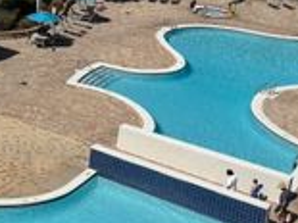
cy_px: 20
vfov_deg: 17.3
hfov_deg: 21.5
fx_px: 723
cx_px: -69
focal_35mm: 84
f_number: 1.6
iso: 50
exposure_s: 1/9901
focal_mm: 5.96
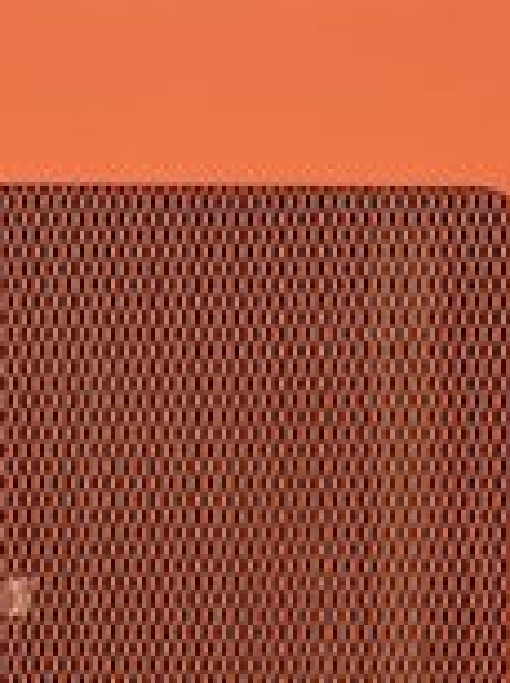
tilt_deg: +5.1
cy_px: 377
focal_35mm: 173
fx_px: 3408
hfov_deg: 8.6
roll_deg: +0.1
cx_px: 244
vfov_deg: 11.4
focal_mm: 5.96
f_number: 1.6
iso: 50
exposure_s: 1/3448
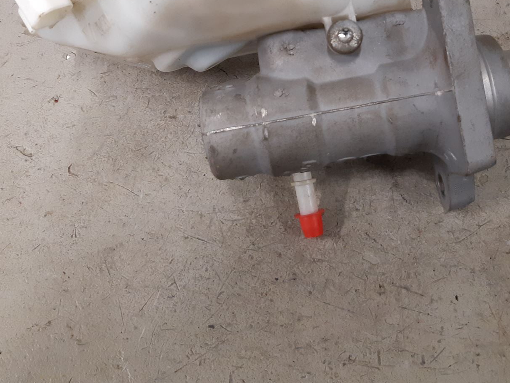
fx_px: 648
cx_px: 276
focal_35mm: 44
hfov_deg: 42.9
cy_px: 68
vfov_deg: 31.9
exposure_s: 1/50
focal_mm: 3.93
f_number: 1.7
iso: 200
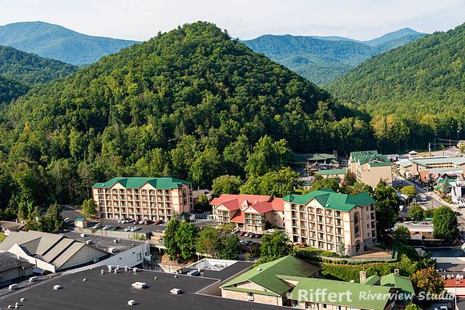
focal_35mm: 48
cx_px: 232
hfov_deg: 41.1
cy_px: 155
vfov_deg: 28.1
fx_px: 620
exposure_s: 1/160
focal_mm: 48
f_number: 8
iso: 100
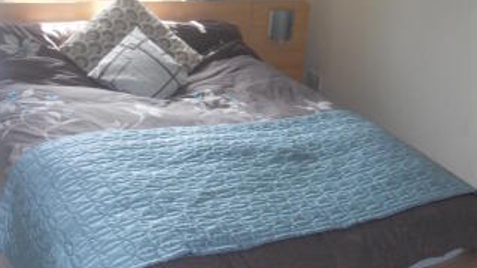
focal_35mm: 55
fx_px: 696
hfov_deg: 37.8
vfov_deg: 21.5
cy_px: 45
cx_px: 236
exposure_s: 1/45
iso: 100
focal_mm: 6.3
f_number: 2.8
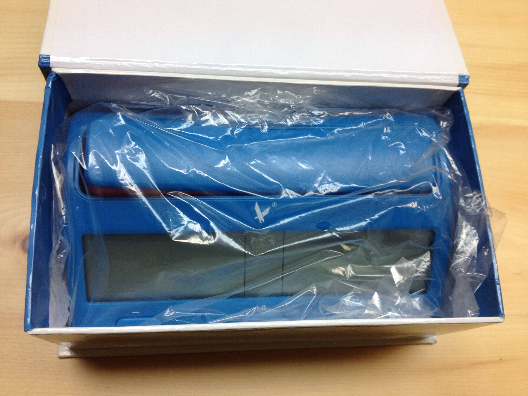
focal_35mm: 35
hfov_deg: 52.6
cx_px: 264
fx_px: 534
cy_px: 198
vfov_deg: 40.7
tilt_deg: -71.4
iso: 50
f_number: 2.4
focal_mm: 4.28
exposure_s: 1/40
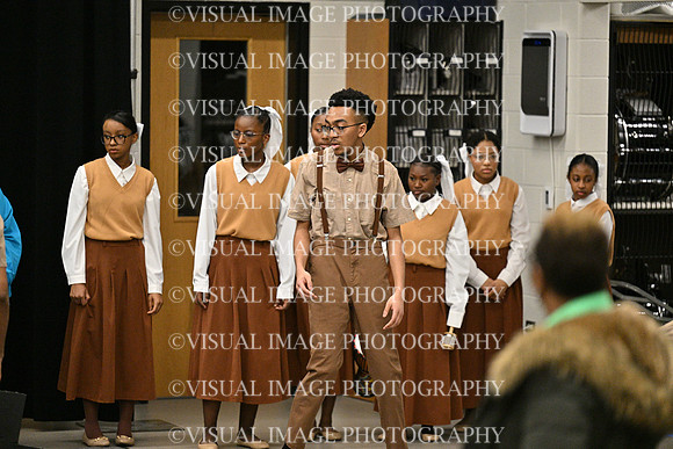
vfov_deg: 7.9
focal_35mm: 175
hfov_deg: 11.7
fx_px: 3272
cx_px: 336
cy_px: 224
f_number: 2.8
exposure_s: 1/800
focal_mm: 175
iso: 6400
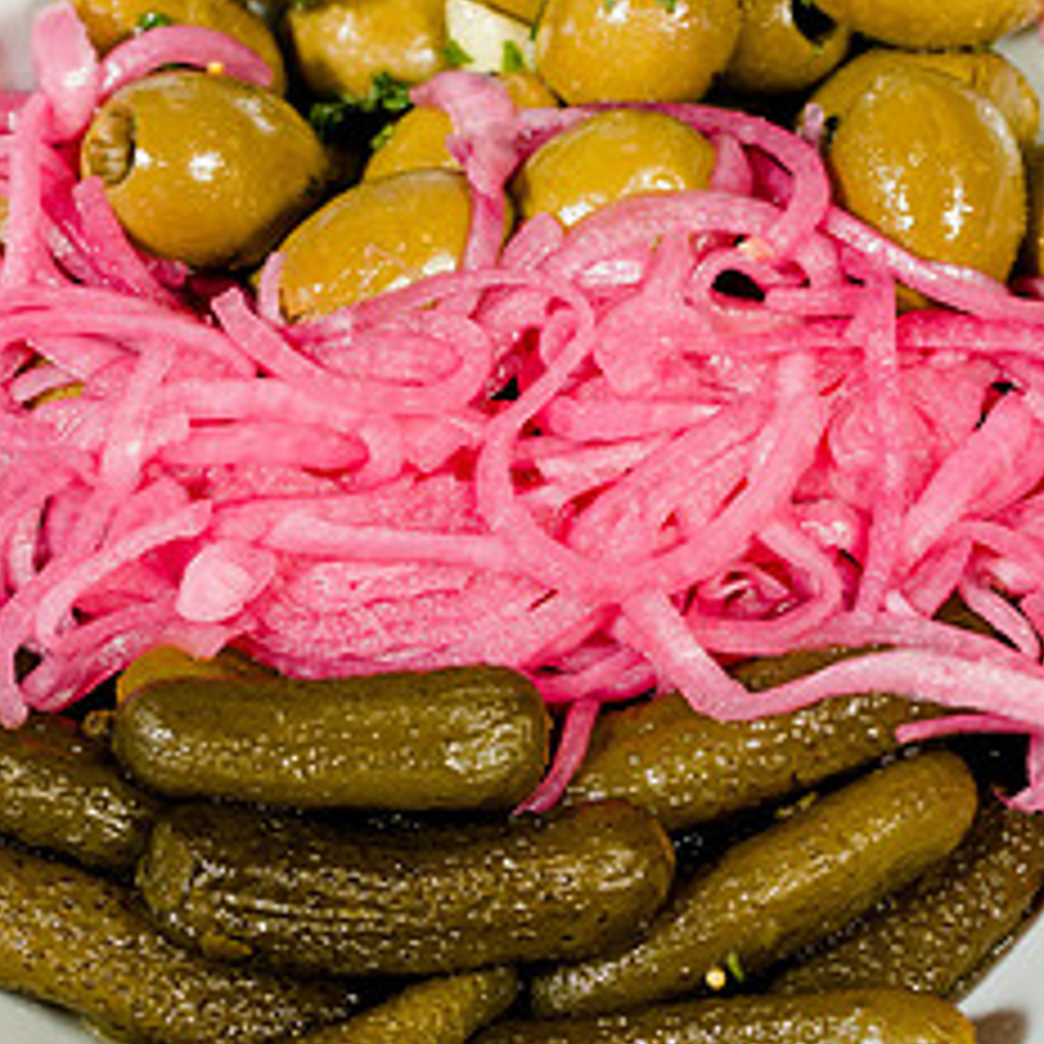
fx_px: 6517
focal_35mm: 191
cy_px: 362
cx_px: 414
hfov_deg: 9.2
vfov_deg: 9.2
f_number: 5.6
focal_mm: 90
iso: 800
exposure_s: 1/250
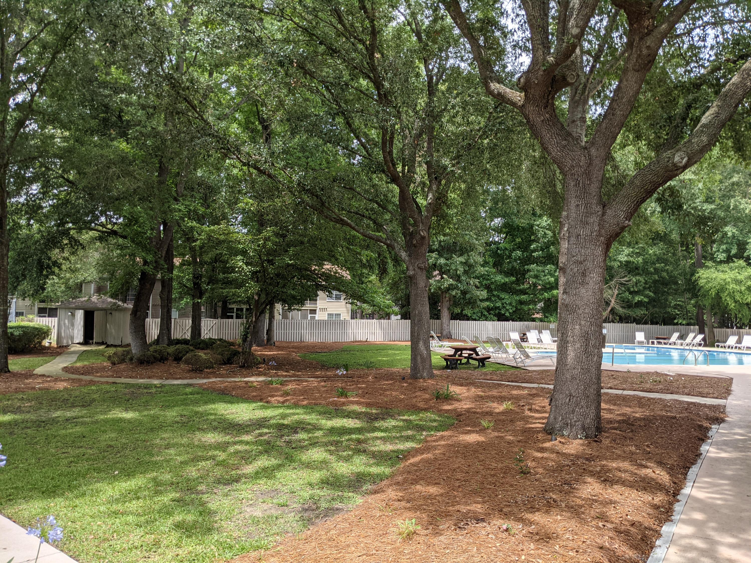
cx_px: 376
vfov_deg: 51.4
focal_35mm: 27
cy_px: 282
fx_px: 586
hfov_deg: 65.3
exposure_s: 1/1235
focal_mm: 4.38
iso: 50
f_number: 1.73
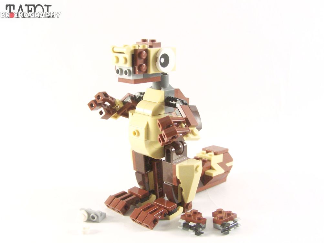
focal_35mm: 49
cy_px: 122
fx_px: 459
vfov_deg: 29.7
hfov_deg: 38.9
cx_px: 160
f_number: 4
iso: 400
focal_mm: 8
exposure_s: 1/60
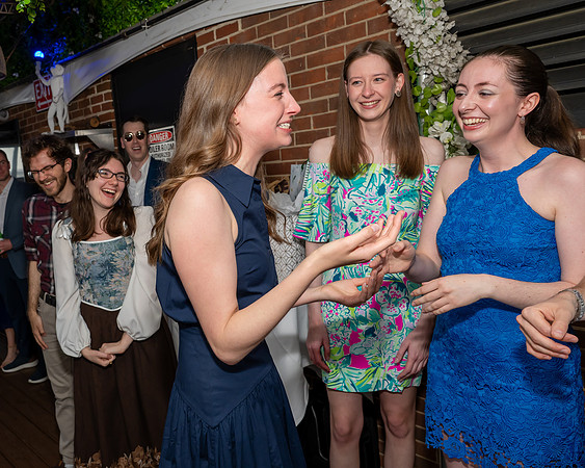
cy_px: 237
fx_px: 552
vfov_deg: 45.9
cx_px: 171
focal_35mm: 32
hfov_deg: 54.1
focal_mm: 24
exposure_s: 1/250
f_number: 7.1
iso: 640
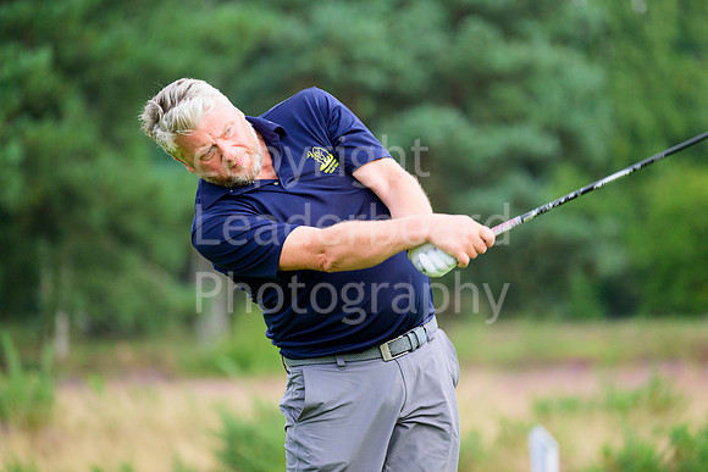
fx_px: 5901
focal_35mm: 300
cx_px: 354
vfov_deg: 4.6
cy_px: 236
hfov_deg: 6.9
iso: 1000
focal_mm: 300
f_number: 5.6
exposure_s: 1/1250
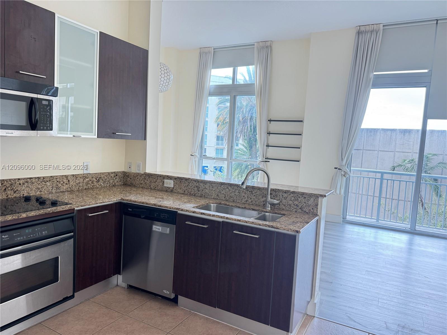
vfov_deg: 56.8
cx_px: 224
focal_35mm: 24
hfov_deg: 71.6
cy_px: 168
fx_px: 310
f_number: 1.78
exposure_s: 1/121
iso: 100
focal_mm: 6.76
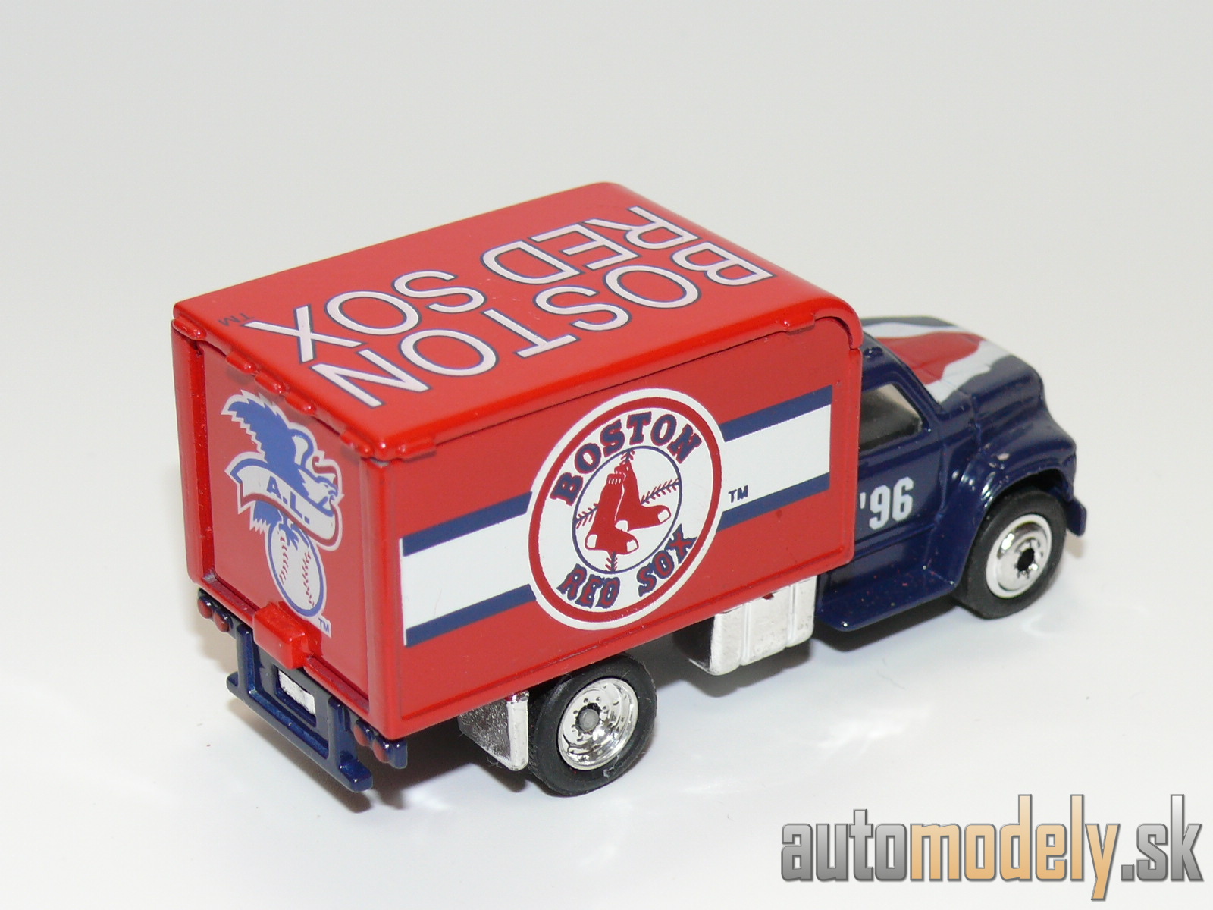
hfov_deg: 22.5
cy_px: 455
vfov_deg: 17.0
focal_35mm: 87
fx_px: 3049
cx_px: 606
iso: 100
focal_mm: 12.3
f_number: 4
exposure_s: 1/30
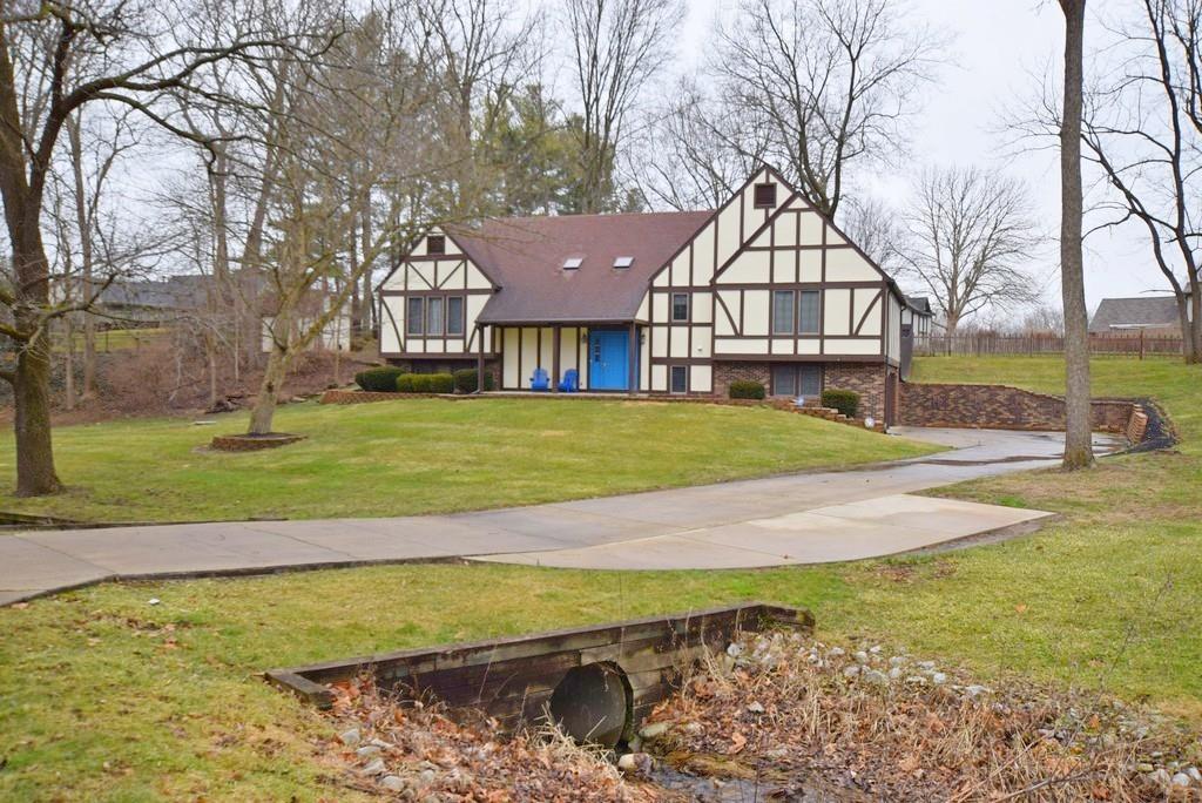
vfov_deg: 43.7
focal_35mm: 30
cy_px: 402
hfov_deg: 61.9
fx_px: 1002
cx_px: 601
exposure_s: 1/200
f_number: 7.1
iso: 400
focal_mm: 20
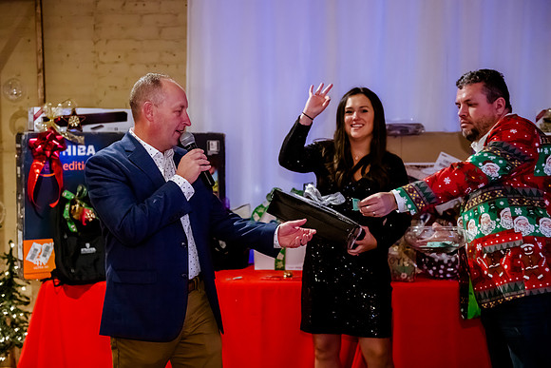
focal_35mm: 57
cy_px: 177
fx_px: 869
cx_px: 250
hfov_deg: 35.1
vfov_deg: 23.9
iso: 5000
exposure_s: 1/200
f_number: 2.8
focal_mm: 52
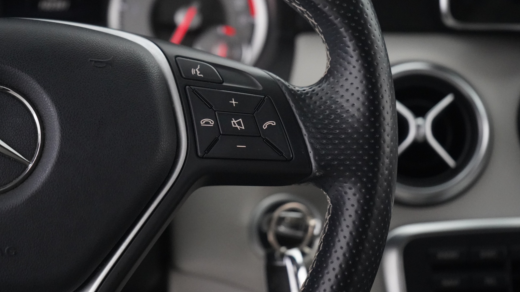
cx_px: 259
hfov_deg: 31.0
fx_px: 938
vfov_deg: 17.7
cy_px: 134
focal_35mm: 68
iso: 12800
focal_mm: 64
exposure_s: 1/60
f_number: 5.6
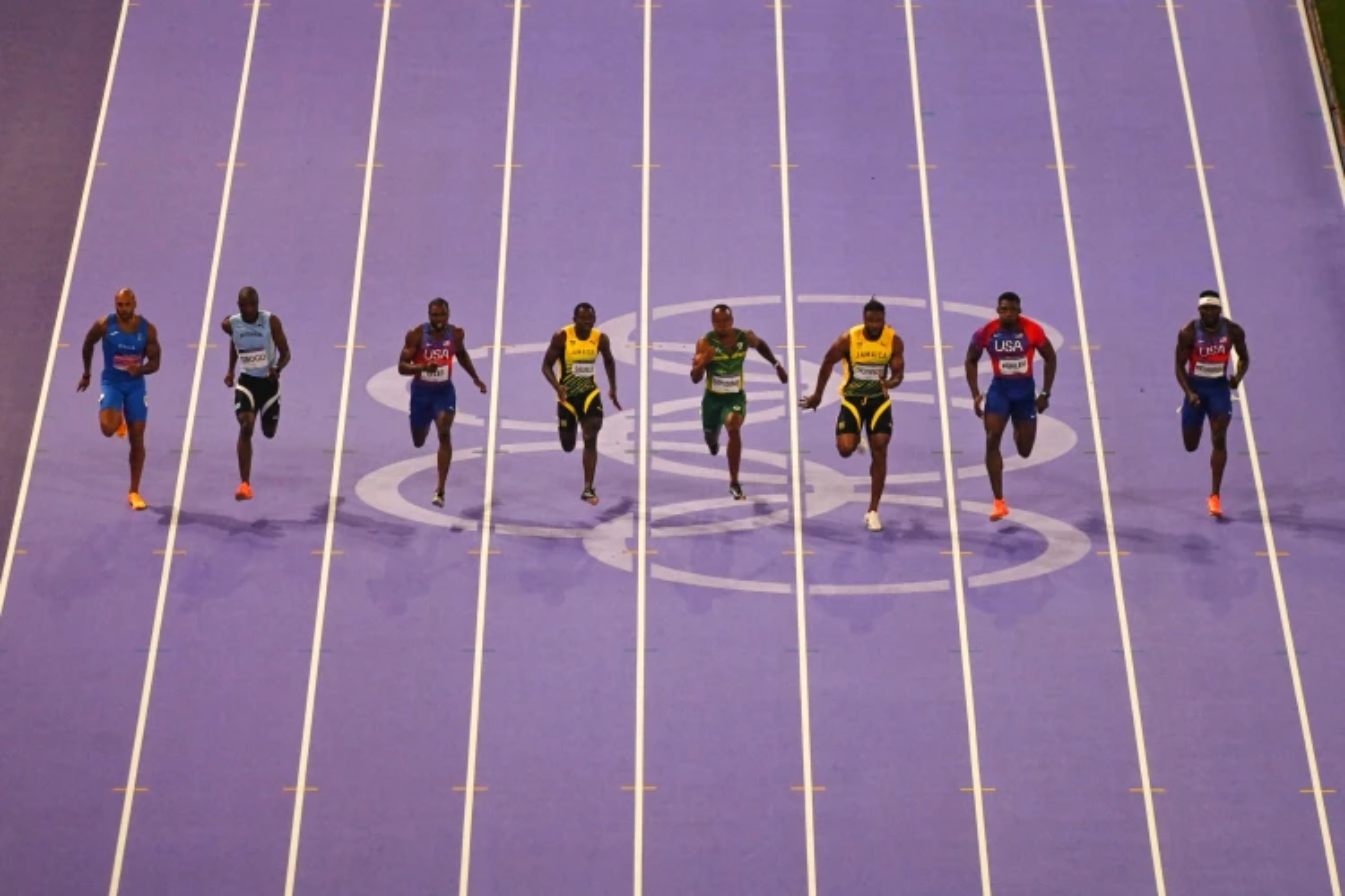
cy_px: 448
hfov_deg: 6.9
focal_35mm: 300
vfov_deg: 4.6
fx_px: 11207
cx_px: 672
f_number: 4
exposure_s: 1/1000
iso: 800
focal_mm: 300
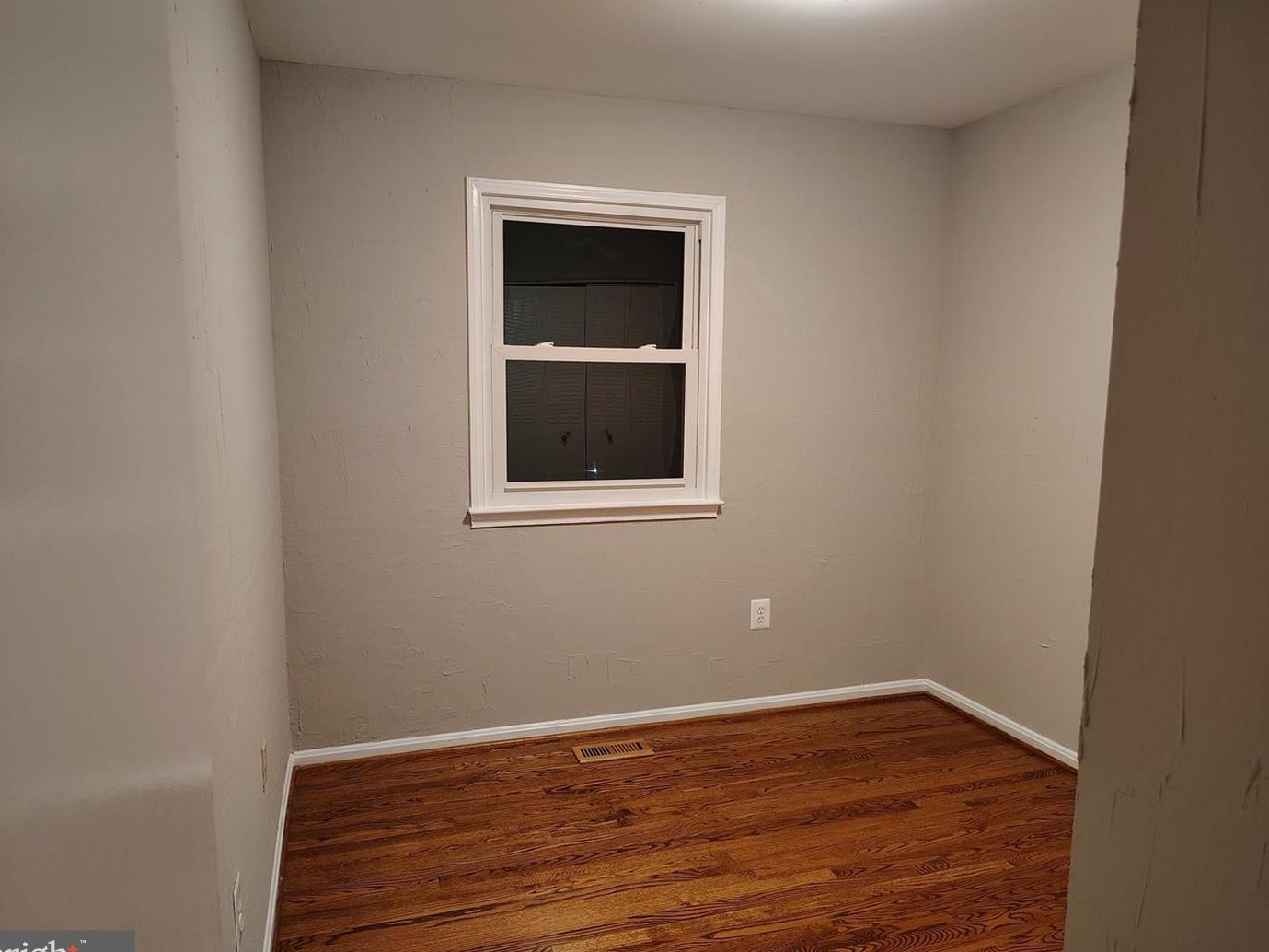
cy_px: 486
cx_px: 633
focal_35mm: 25
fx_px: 916
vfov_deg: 54.9
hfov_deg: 69.4
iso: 1313
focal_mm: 5.56
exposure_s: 1/60
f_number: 1.8
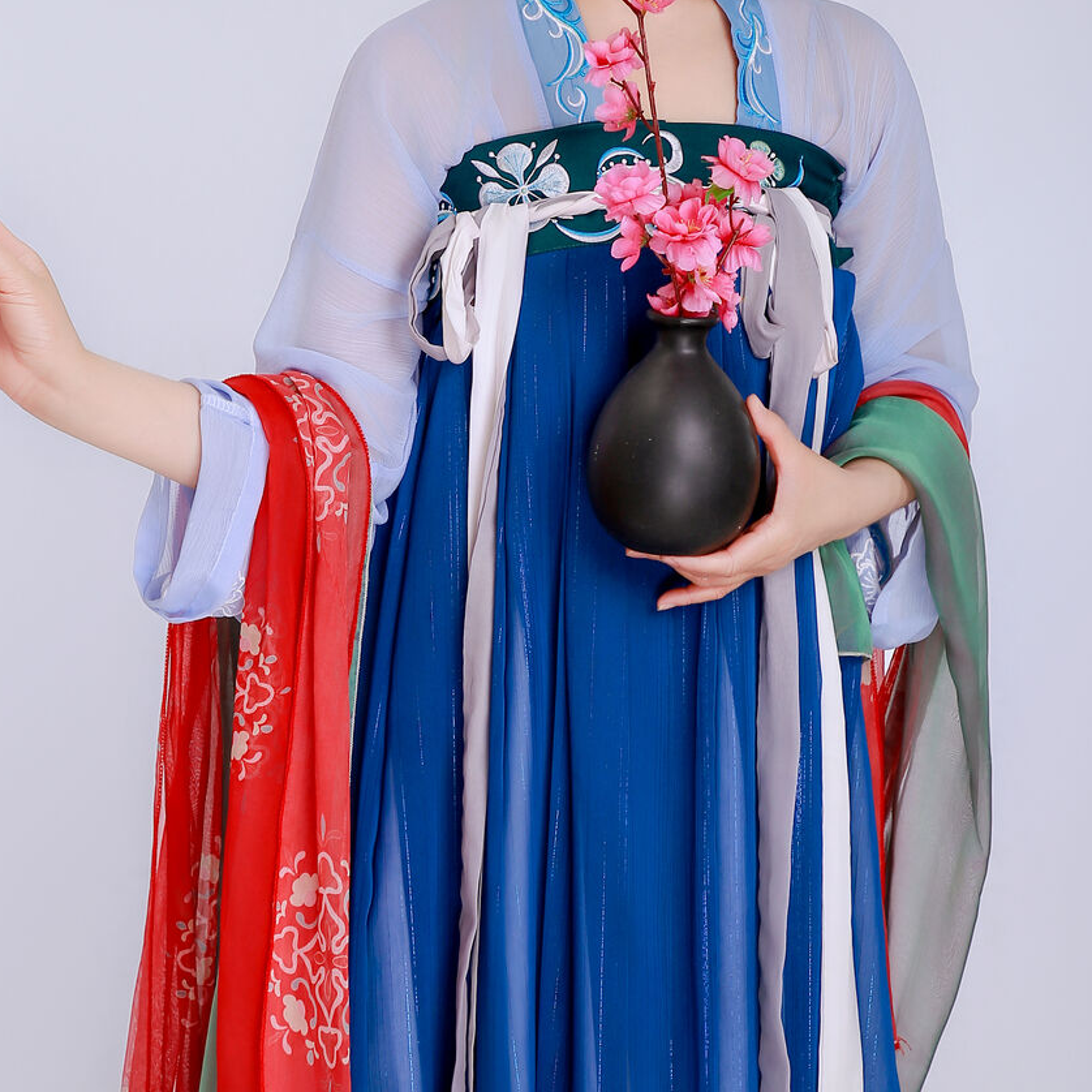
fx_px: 4497
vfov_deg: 13.8
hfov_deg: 13.8
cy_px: 461
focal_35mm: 126
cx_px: 461
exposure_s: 1/160
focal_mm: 70
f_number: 7.1
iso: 100
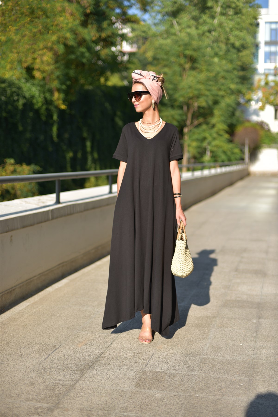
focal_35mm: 50
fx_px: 579
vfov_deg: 39.6
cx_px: 139
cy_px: 208
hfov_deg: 27.0
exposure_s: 1/2500
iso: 80
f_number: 2
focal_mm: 50
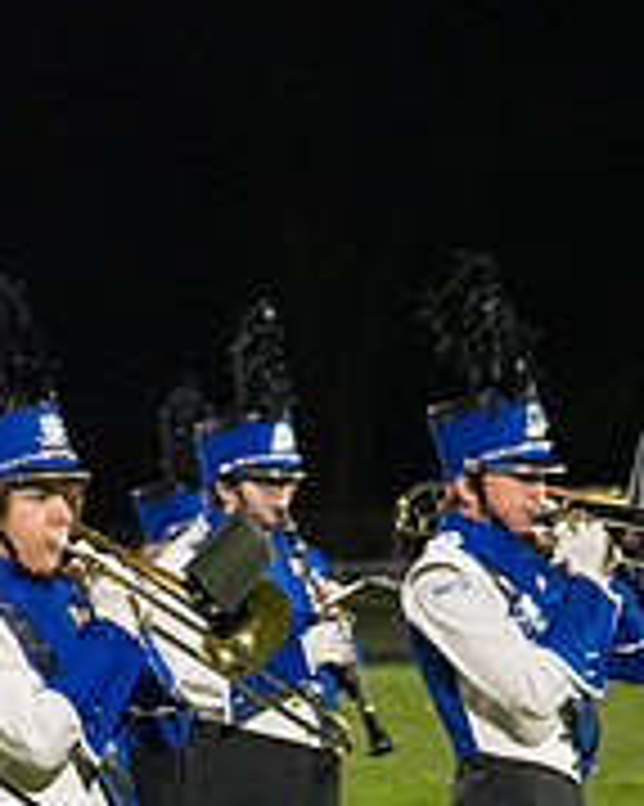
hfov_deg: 4.2
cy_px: 862
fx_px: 8704
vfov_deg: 5.3
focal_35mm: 365
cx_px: -572
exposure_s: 1/400
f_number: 5
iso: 5000
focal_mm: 120
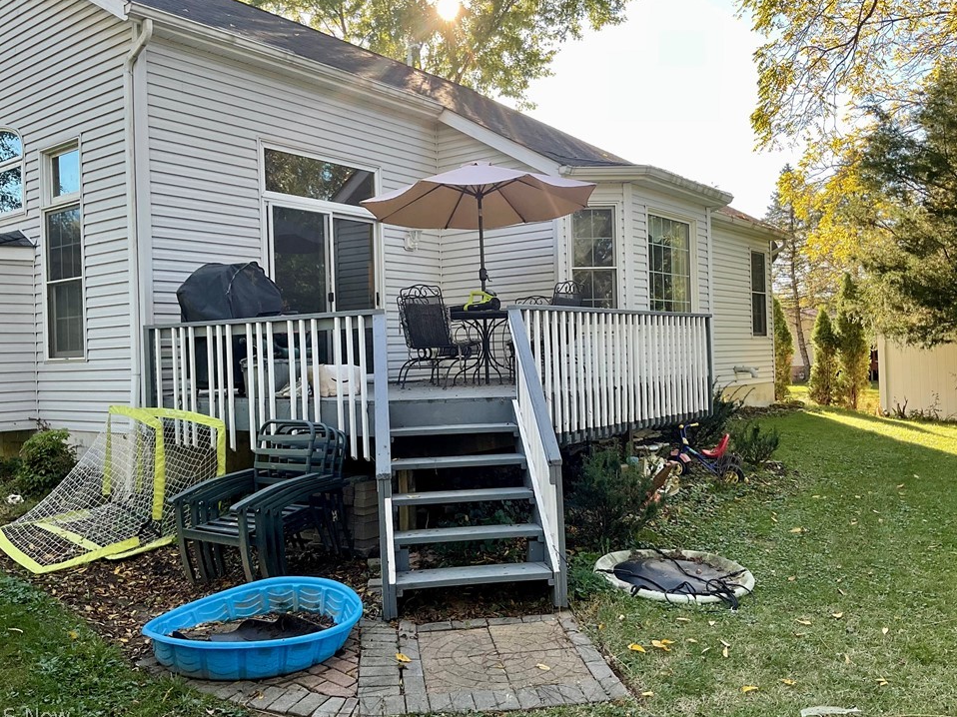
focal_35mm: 31
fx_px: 857
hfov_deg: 58.4
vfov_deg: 45.4
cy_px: 350
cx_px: 478
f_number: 1.8
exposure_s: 1/159
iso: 16
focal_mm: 3
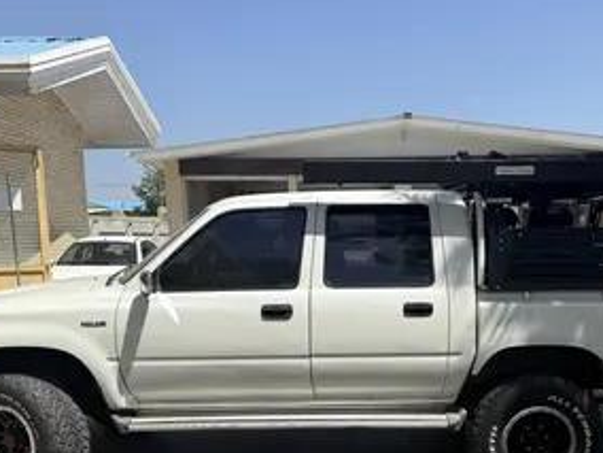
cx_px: 346
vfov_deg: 36.7
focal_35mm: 38
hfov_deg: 48.8
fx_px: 662
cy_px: 345
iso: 80
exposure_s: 1/4673
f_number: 1.78
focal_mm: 6.76
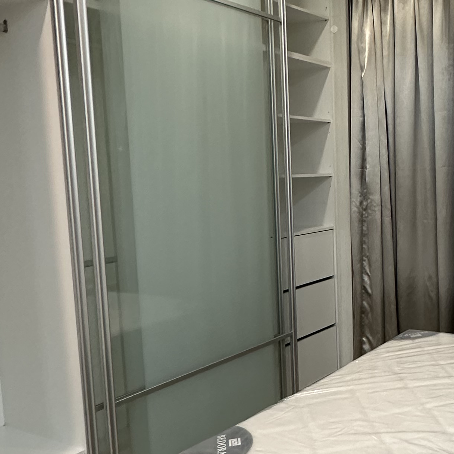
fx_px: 608
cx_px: 438
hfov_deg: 37.3
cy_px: 236
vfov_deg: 40.9
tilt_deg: -6.6
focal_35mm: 41
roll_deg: +0.1
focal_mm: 2.22
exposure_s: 1/50
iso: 250
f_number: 2.2
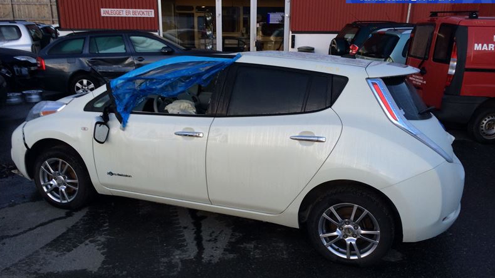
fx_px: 420
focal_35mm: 32
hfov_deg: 61.0
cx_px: 246
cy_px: 155
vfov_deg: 36.6
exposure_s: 1/120
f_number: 2.2
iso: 40
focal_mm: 4.15
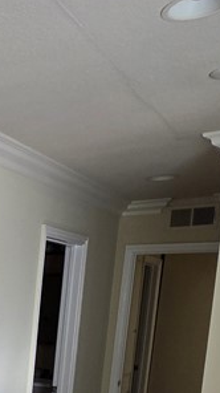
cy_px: 389
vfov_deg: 37.8
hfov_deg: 17.8
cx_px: -208
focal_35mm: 49
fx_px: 509
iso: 50
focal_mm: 2.2
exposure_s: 1/60
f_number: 2.2
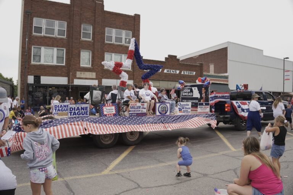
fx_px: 220
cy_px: 98
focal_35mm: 27
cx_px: 146
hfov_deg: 67.4
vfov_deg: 47.9
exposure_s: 1/500
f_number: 5.6
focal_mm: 18
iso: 500
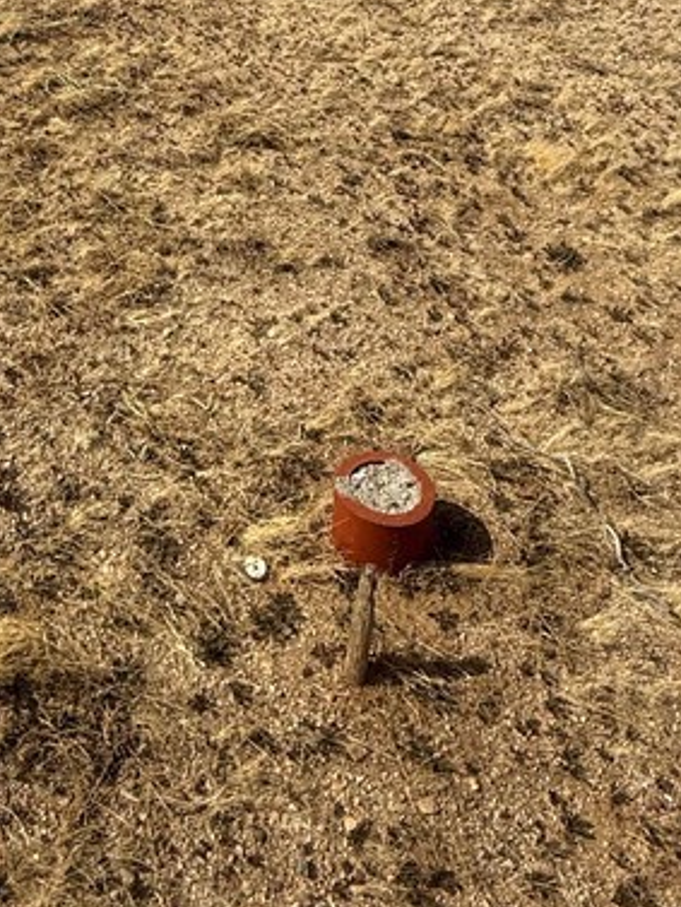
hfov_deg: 36.9
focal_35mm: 38
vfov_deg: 42.5
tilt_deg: -18.0
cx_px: 180
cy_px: 7
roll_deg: +0.0
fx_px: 996
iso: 50
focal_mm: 2.22
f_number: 2.2
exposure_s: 1/3891
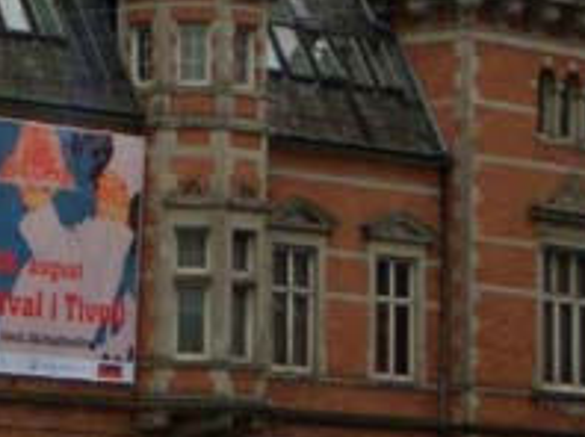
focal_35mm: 245
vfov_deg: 6.0
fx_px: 4135
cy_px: 75
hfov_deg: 8.0
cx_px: -74
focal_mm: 14.6
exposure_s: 1/800
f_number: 4.4
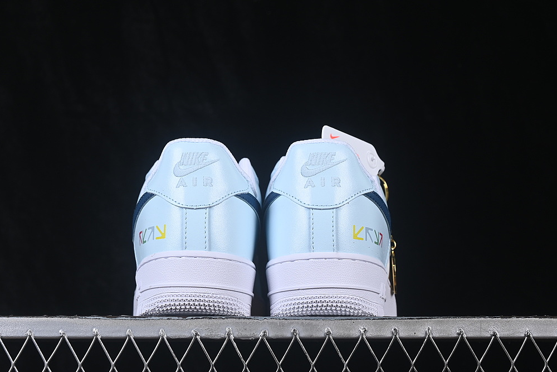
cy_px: 192
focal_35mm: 81
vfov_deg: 16.9
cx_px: 267
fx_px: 1253
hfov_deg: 25.1
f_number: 8
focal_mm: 50
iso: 160
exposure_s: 1/80
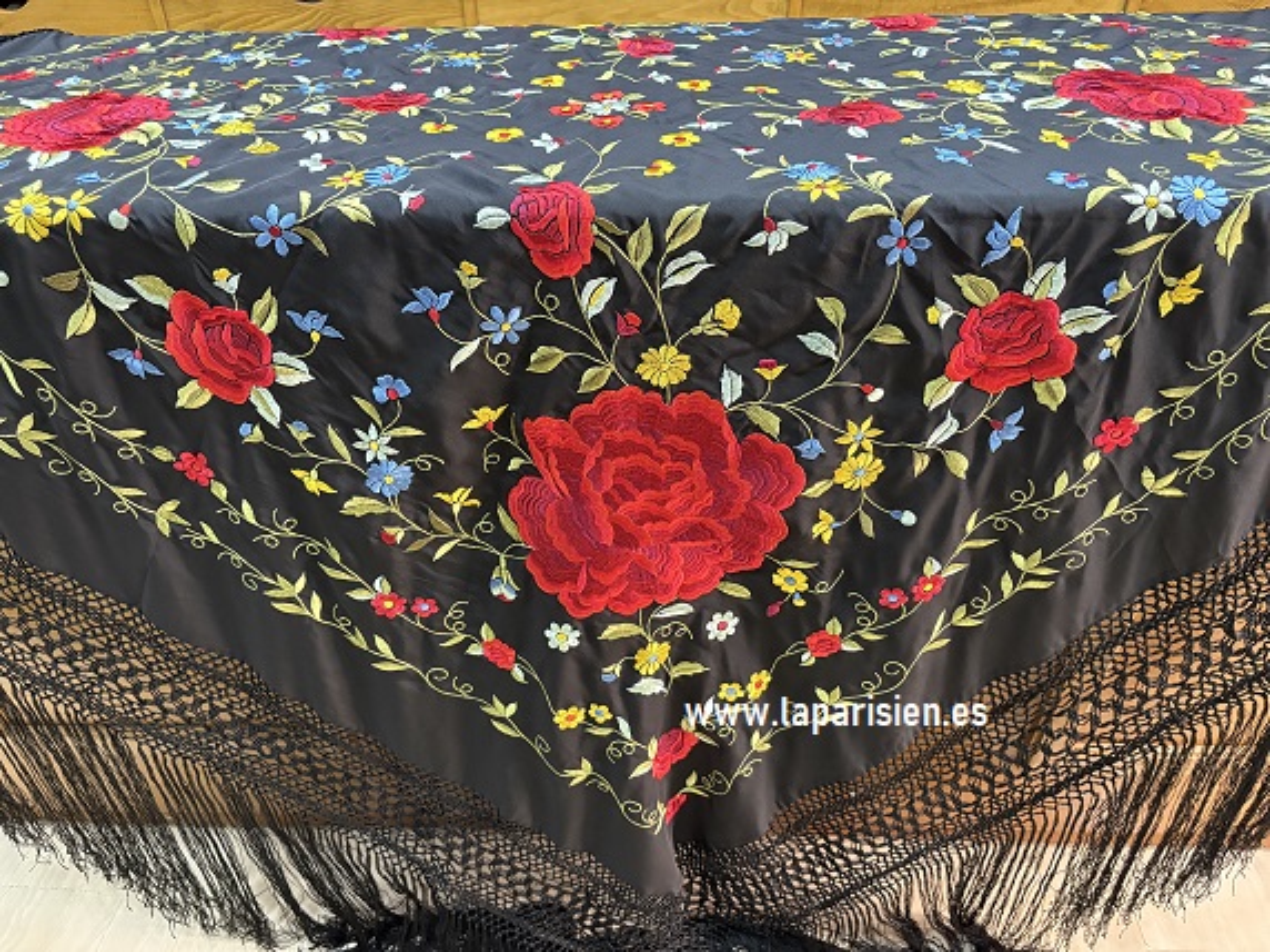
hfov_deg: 67.3
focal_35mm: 26
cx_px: 635
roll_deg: +2.2
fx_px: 954
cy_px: 476
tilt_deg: -36.0
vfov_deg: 53.1
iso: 500
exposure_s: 1/50
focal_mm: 5.96
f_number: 1.6
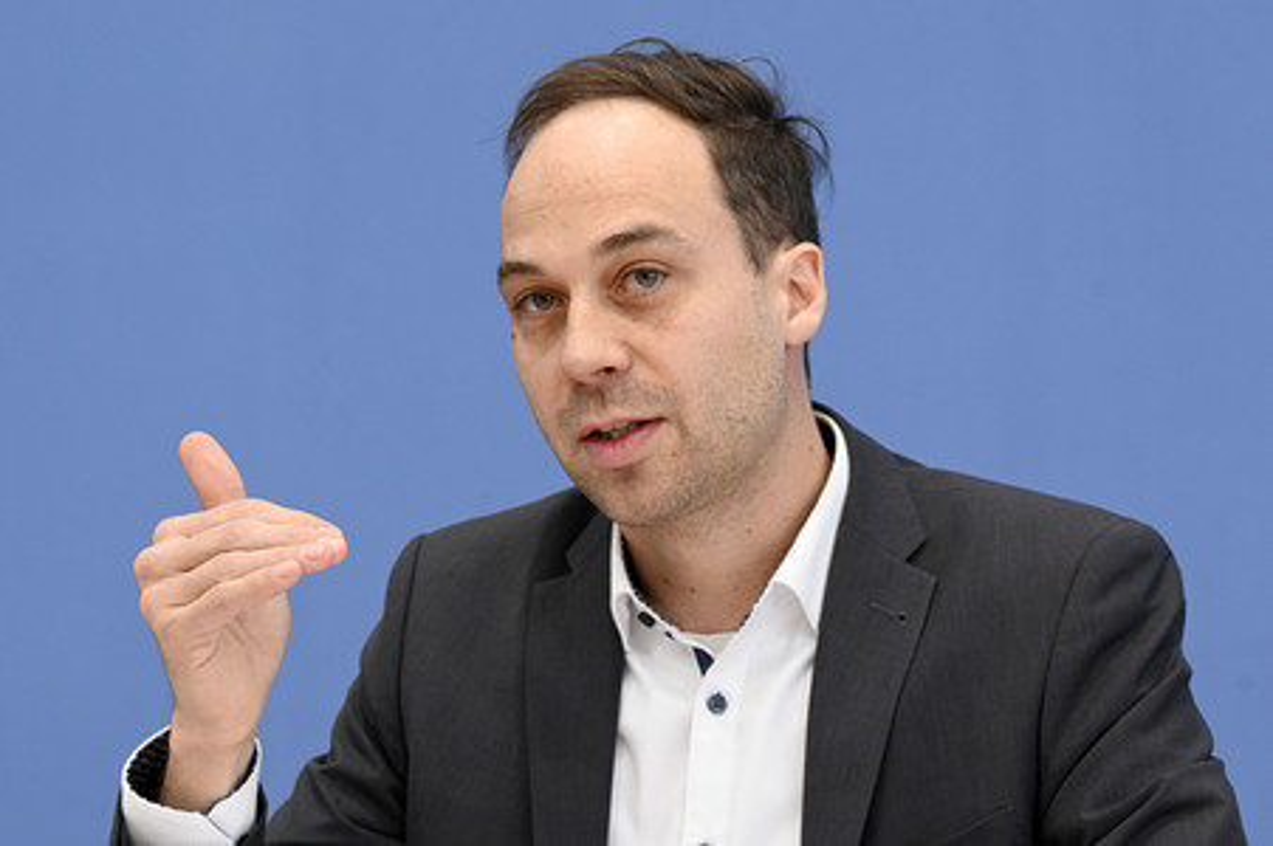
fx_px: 4311
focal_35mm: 122
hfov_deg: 16.8
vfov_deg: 11.2
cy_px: 423
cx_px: 636
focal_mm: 122
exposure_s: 1/500
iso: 4000
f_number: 6.3
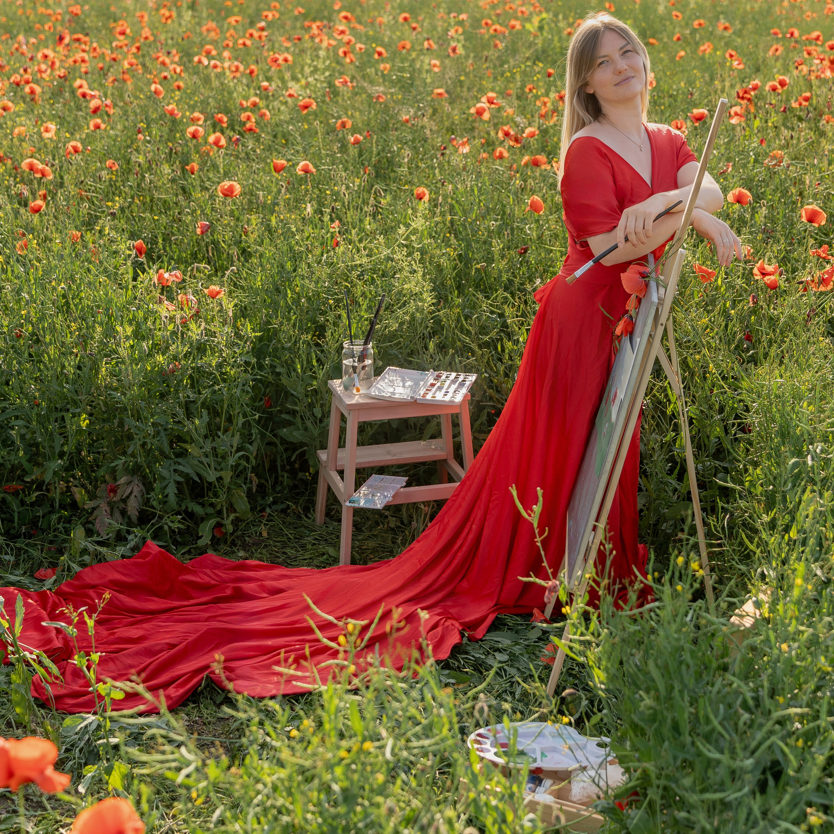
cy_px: 272
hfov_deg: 35.4
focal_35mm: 48
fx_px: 1308
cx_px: 422
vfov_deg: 35.0
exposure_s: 1/800
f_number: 3.2
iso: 125
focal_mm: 37
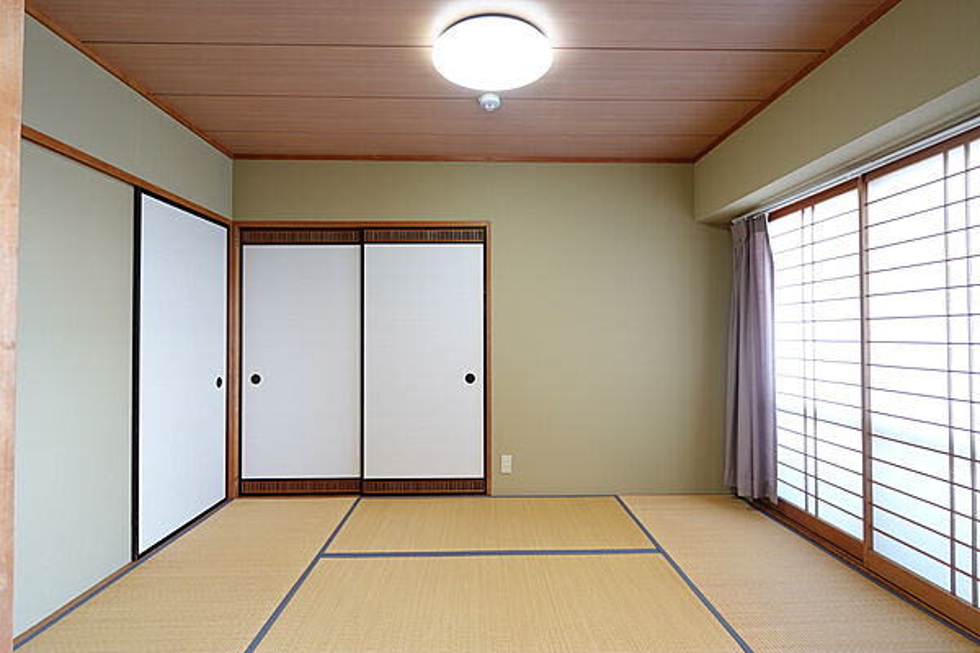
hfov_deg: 90.0
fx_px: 490
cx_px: 490
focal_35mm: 18
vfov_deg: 67.4
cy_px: 326
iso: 125
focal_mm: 6.9
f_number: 2
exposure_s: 1/40
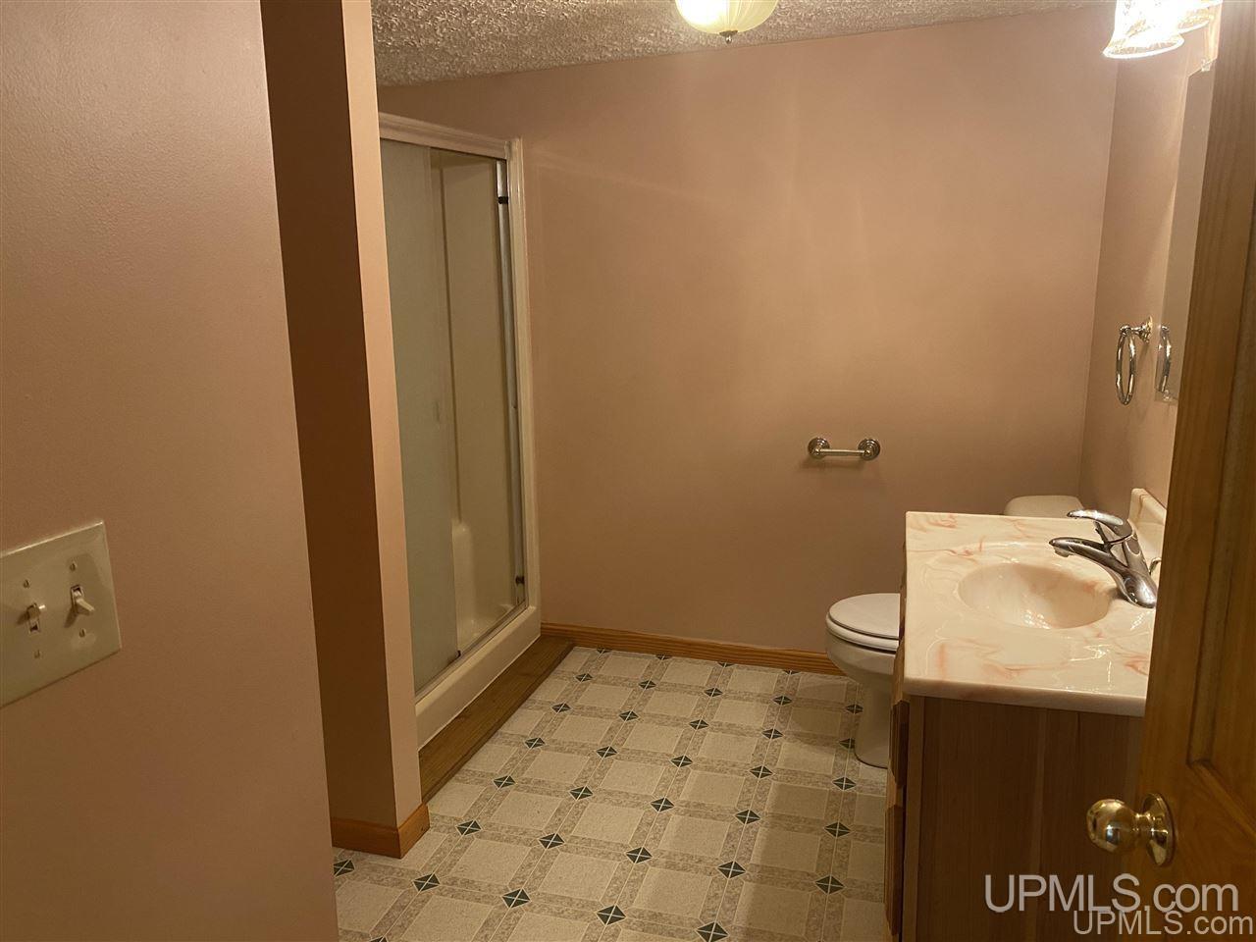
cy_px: 471
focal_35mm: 26
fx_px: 943
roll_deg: +0.8
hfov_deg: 67.3
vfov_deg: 53.1
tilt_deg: -11.1
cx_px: 628
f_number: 1.8
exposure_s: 1/60
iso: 250
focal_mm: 4.25
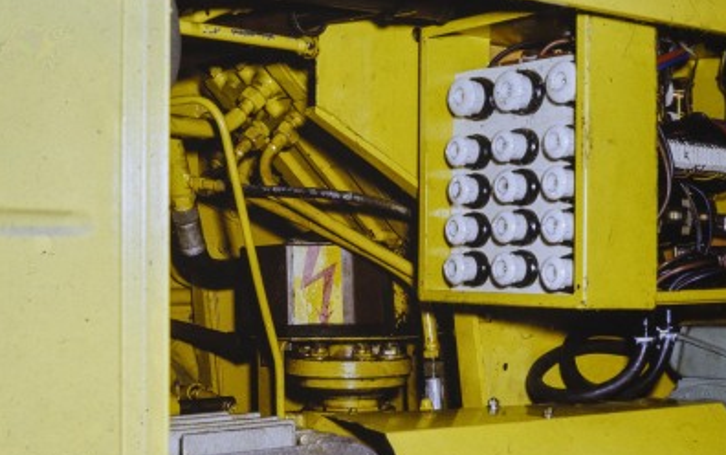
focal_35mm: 108
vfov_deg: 12.1
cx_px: 363
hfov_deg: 19.3
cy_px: 226
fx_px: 2138
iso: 500
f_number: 8
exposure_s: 1/100
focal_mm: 105
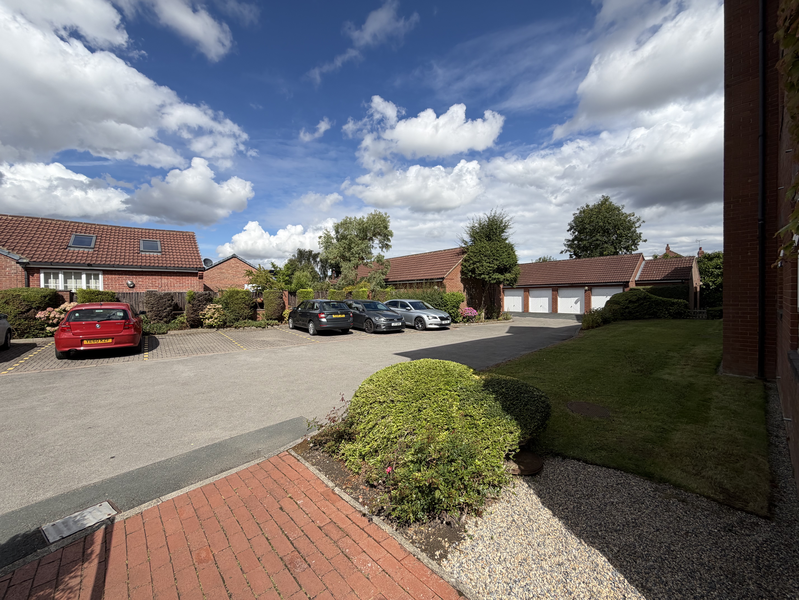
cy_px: 300
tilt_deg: -0.8
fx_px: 323
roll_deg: +0.8
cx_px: 400
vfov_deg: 85.7
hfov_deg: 102.1
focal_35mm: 14
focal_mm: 2.22
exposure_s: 1/970
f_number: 2.2
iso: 20
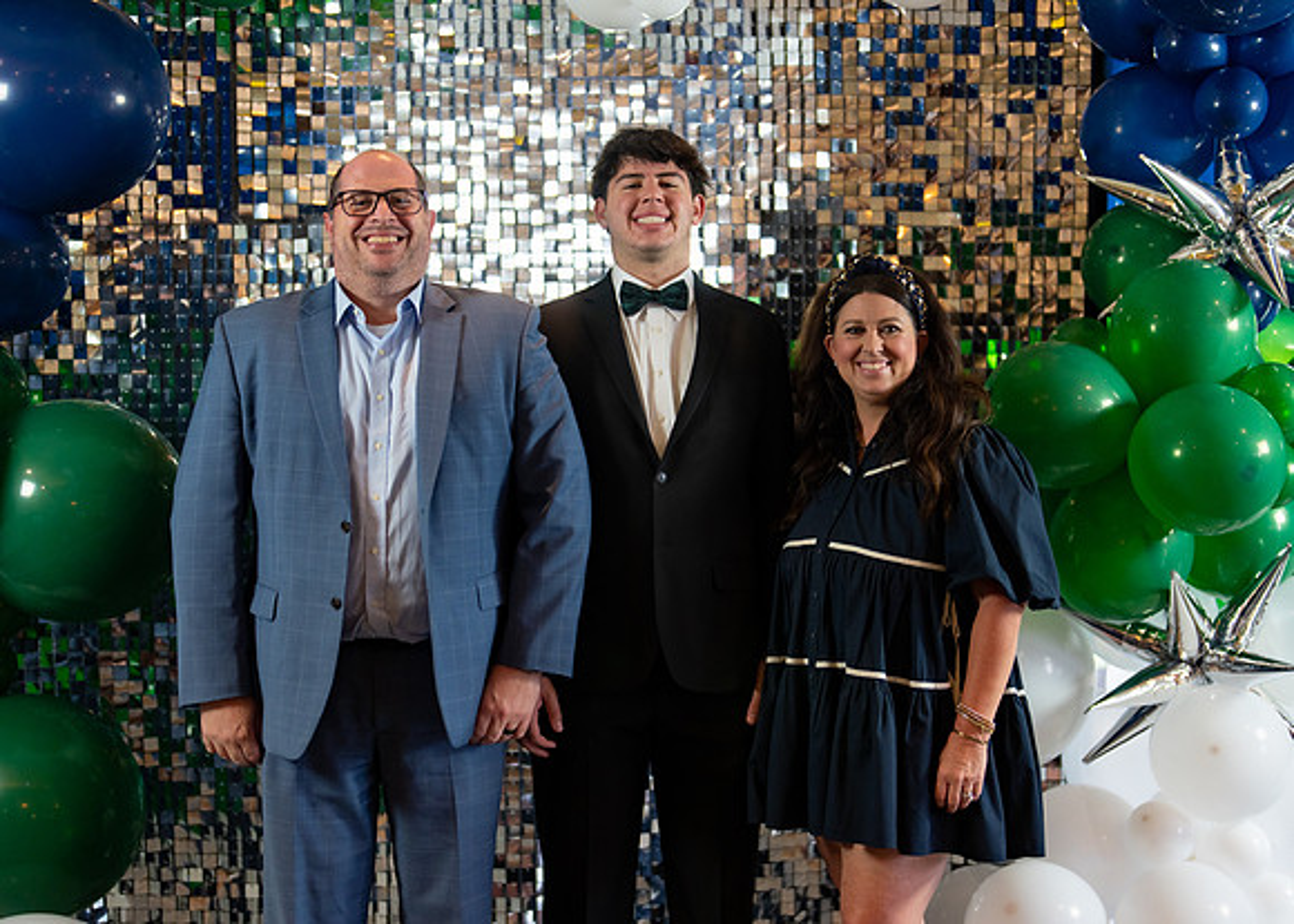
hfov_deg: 36.0
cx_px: 652
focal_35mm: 54
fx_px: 1989
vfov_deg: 26.1
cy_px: 462
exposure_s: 1/320
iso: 800
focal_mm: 50
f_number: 1.2
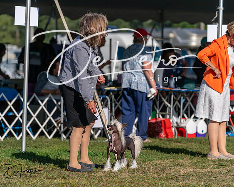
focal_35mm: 202
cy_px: 94
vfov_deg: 7.7
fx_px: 1396
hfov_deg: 9.6
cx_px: 117
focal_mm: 179
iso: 100
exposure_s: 1/1250
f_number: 4.5
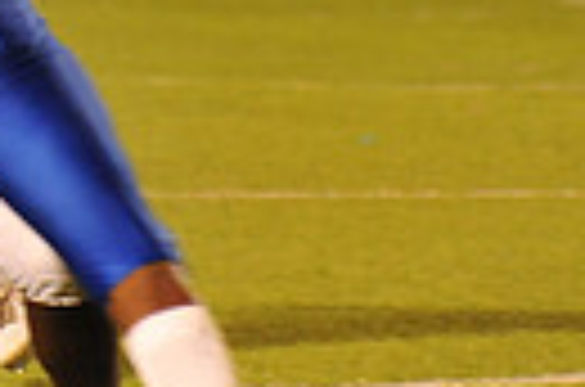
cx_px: -234
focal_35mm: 893
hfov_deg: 2.3
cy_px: -446
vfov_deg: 1.5
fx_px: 14476
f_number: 5.6
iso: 3200
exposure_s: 1/160
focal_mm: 200
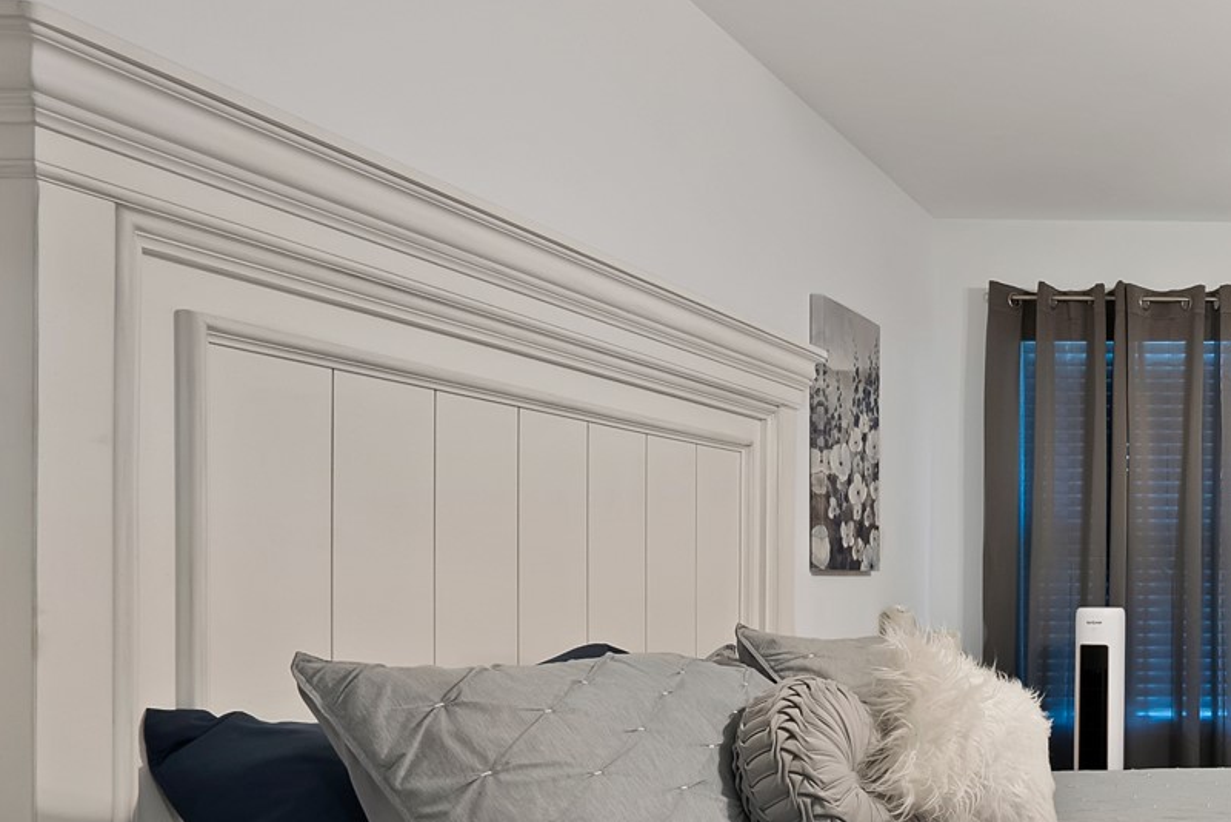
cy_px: 594
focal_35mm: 30
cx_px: 1388
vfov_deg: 42.6
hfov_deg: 44.8
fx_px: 1026
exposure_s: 1/2
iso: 640
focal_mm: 12
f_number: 9
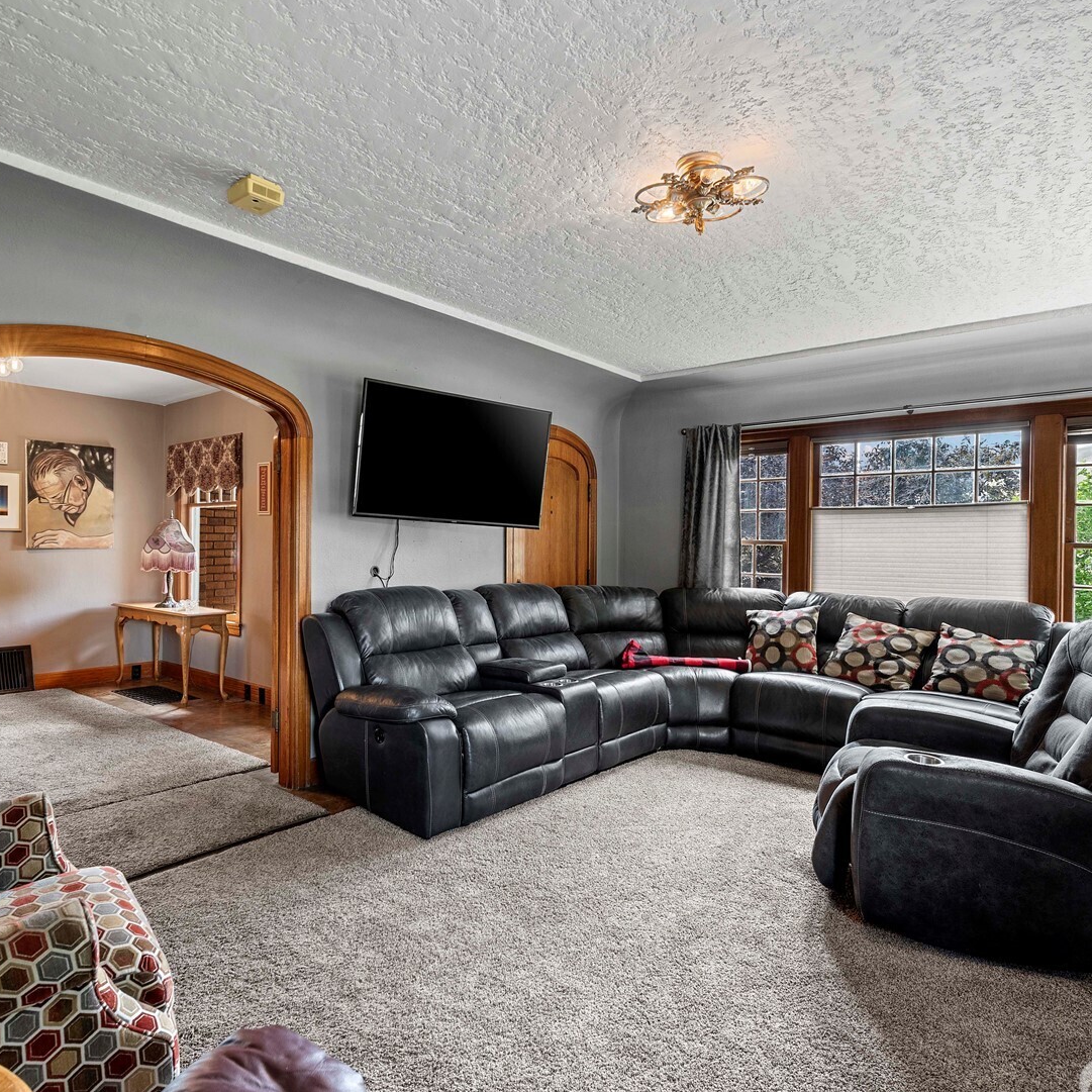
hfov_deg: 74.4
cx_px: 469
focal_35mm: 20
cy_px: 550
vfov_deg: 74.8
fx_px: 714
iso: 200
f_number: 8
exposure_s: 1/1.67
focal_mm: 15
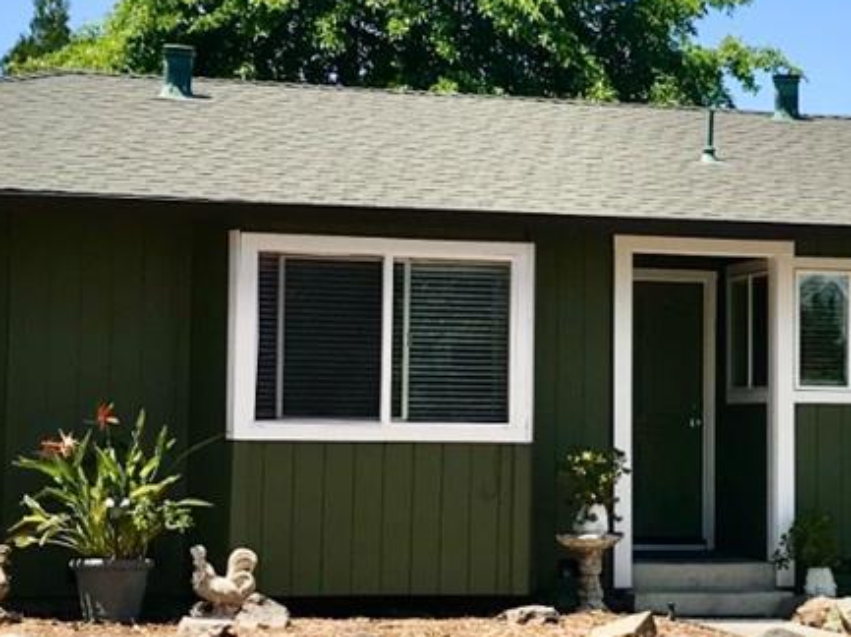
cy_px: 322
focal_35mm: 97
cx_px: 708
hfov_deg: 20.0
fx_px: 2383
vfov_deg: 15.2
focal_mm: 3.99
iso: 20
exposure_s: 1/1546
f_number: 1.8
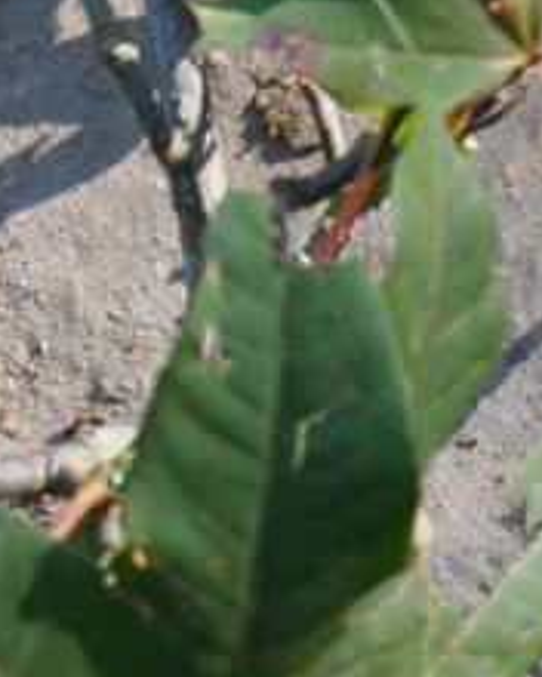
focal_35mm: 380
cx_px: -454
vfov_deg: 4.9
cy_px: -1146
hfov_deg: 4.0
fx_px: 7620
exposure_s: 1/60
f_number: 7.1
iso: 200
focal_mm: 28
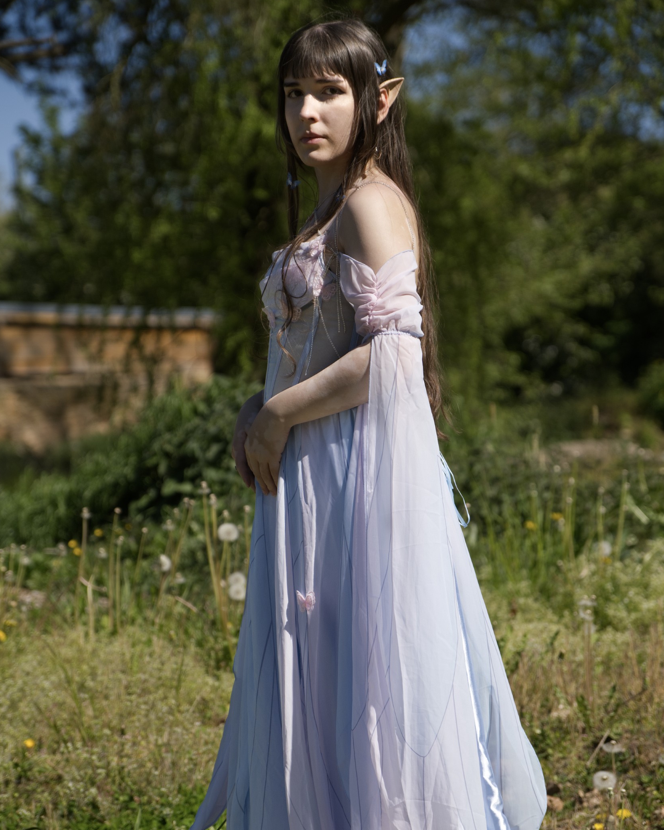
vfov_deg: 16.2
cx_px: 332
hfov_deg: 13.0
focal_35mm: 119
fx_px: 2923
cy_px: 464
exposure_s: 1/4000
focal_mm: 70
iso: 160
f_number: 2.8
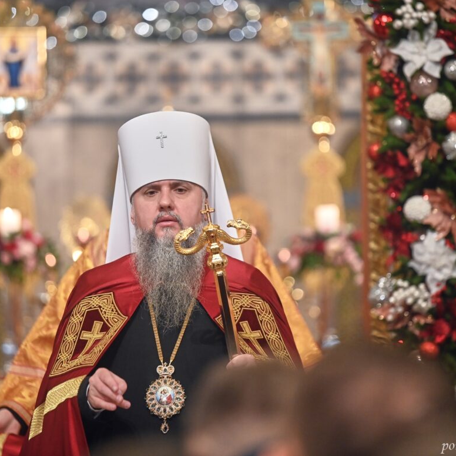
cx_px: 172
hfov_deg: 7.4
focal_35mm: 237
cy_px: 228
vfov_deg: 7.4
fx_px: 3532
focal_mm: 185
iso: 2500
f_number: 2.8
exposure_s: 1/160
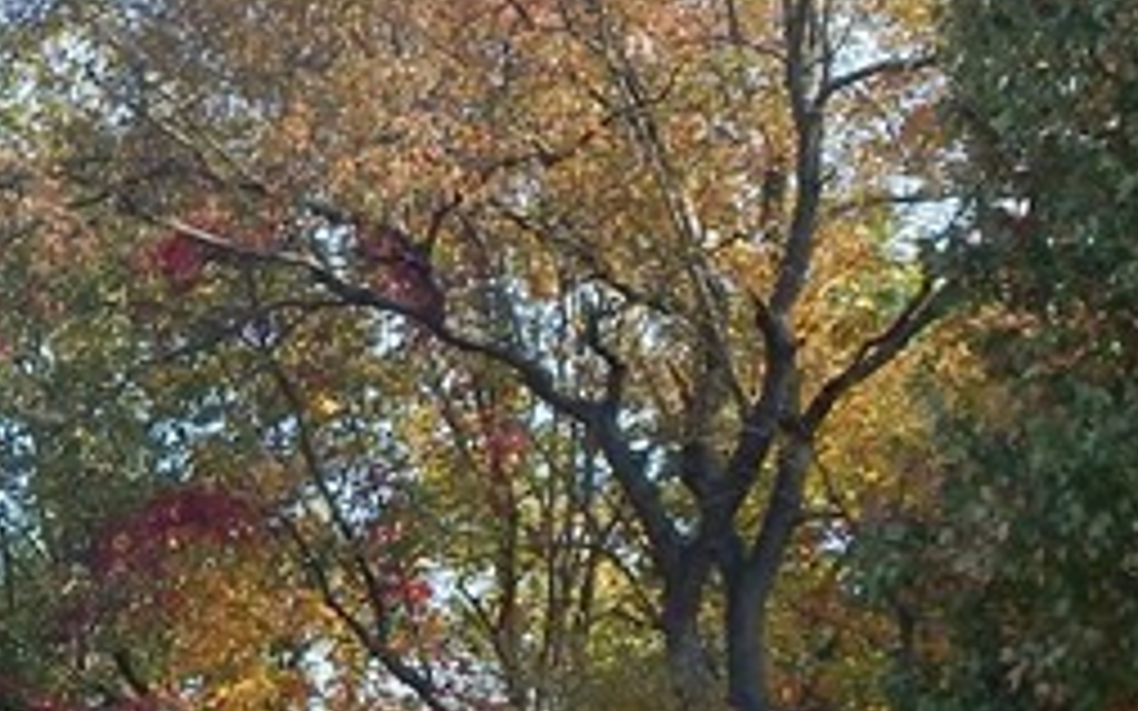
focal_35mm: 146
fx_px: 4527
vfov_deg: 9.0
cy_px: 518
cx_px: 9
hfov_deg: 14.1
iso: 125
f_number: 3.3
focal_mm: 6.1
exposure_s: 1/400
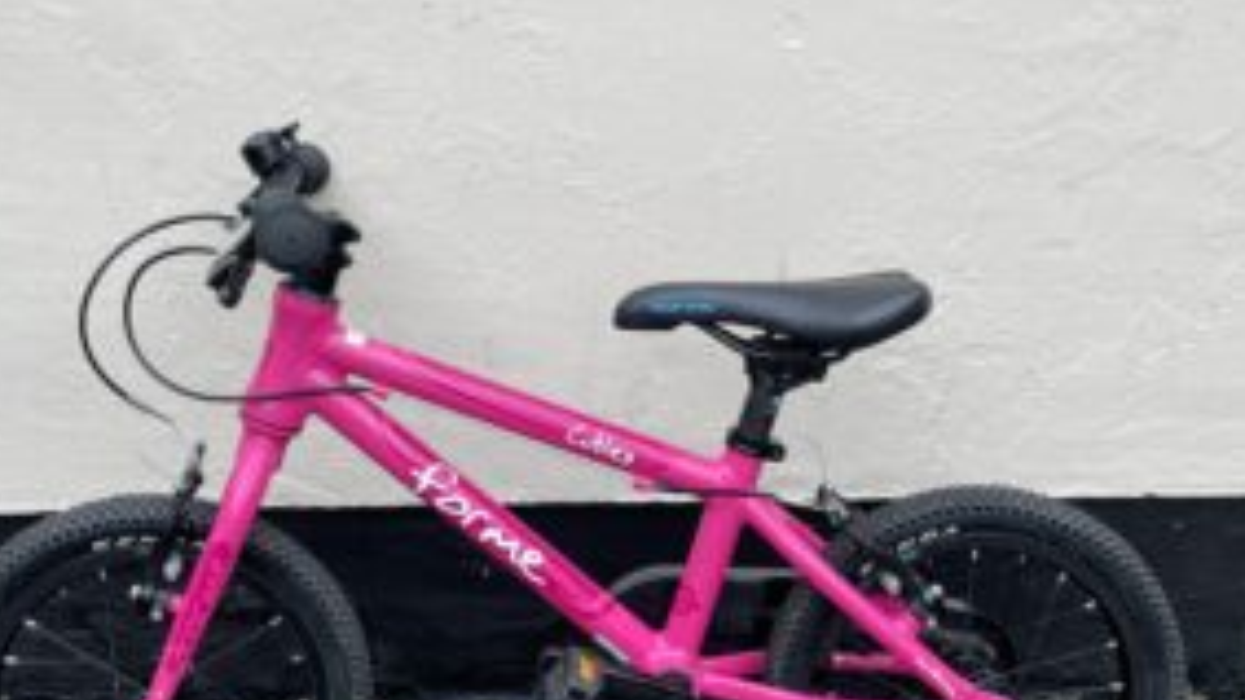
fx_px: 1584
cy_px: 427
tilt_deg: -16.5
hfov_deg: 42.9
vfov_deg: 24.8
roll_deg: +1.2
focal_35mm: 48
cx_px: 598
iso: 64
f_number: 1.6
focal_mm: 4.2
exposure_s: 1/121
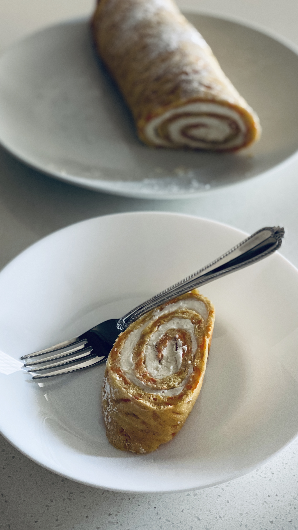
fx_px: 801
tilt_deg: -42.5
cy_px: 265
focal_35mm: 57
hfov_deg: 21.1
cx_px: 159
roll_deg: -1.3
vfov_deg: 36.6
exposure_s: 1/40
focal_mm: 6
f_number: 2
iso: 250
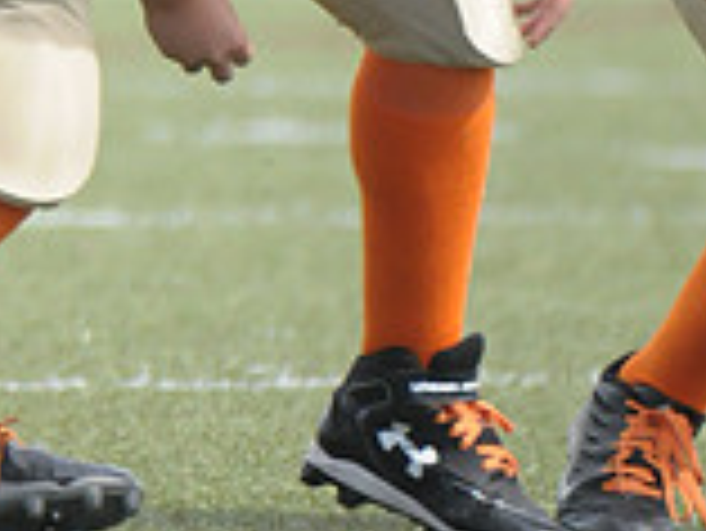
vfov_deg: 0.7
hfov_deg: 0.9
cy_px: -356
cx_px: -119
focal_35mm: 2132
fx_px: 43516
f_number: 4
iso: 1600
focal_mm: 400
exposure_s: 1/4000
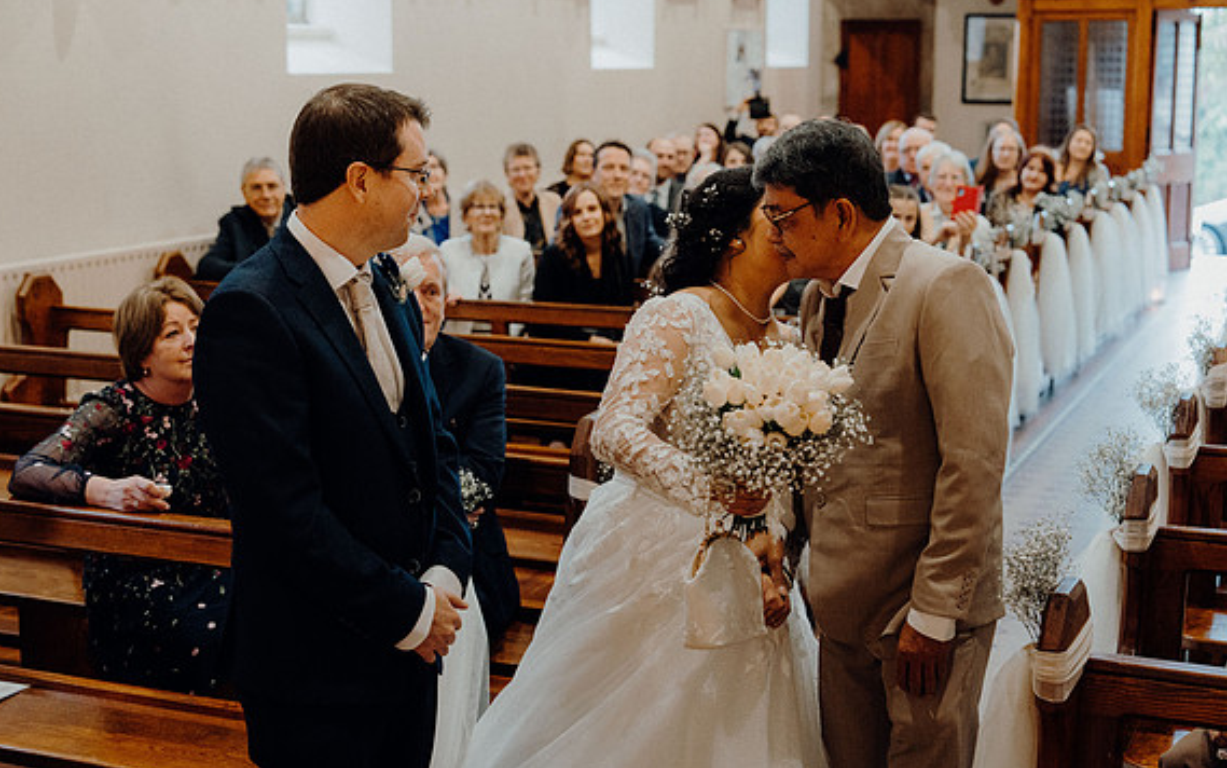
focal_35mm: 54
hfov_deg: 37.5
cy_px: 366
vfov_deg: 24.0
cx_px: 610
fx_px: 1806
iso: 4000
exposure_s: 1/160
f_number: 3.5
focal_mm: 52
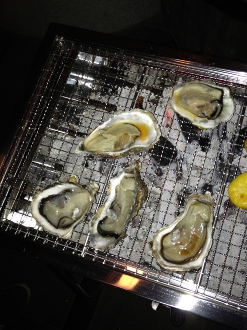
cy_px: 156
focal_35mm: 42
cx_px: 143
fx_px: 400
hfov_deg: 34.3
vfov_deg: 44.8
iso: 80
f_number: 2.4
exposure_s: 1/16
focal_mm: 4.28
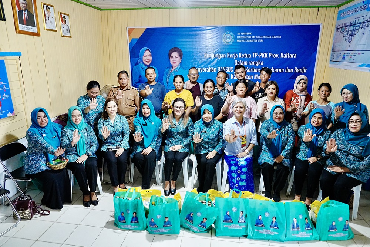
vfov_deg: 53.1
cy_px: 124
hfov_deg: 73.8
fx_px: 247
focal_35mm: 24
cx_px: 185
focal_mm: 24
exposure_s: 1/80
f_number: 6.3
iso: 10000
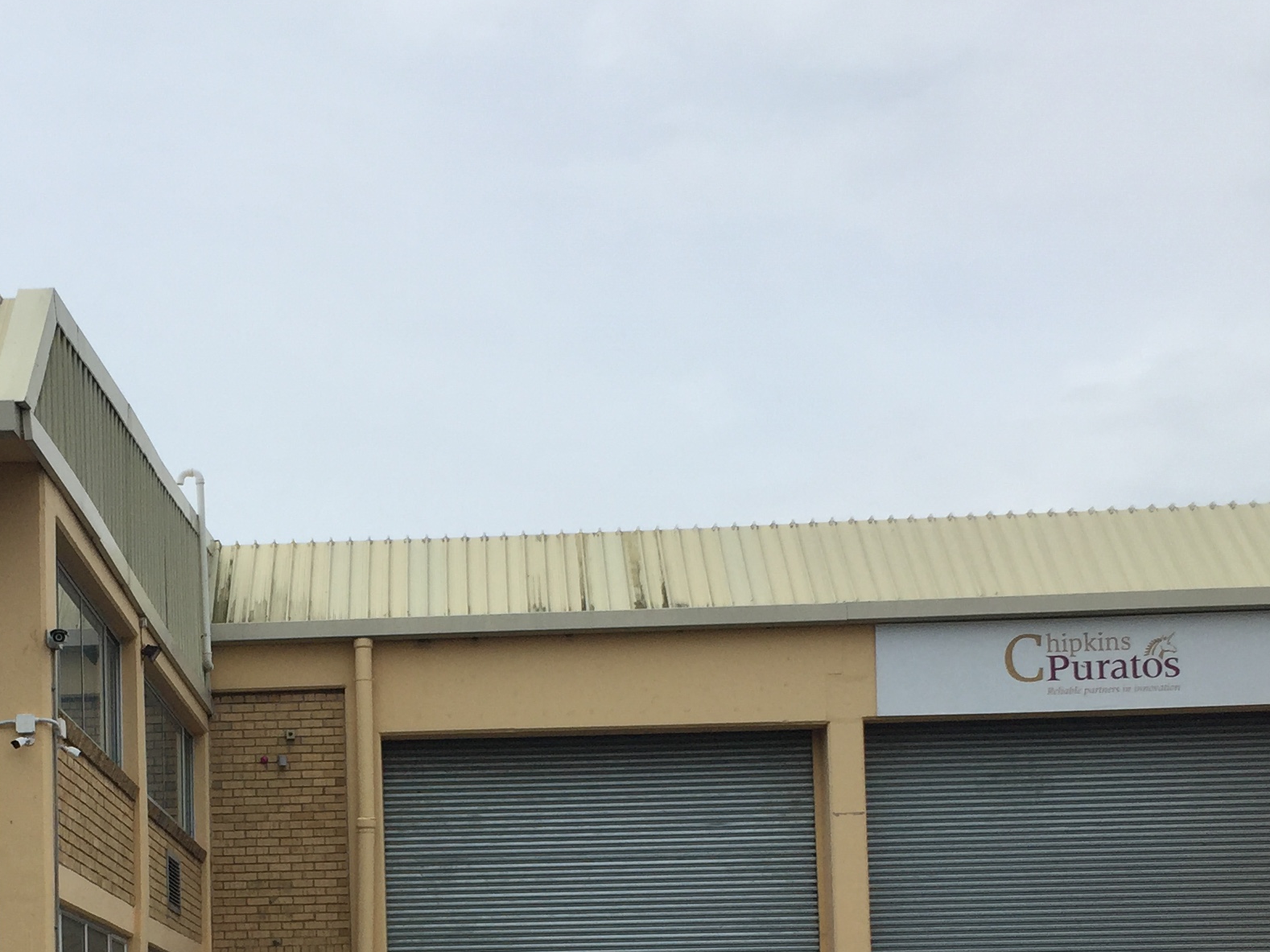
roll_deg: -0.5
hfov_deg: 31.6
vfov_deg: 23.5
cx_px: 303
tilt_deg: +4.8
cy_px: 938
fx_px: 2201
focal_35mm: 60
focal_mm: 4.15
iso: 32
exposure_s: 1/3968
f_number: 2.2
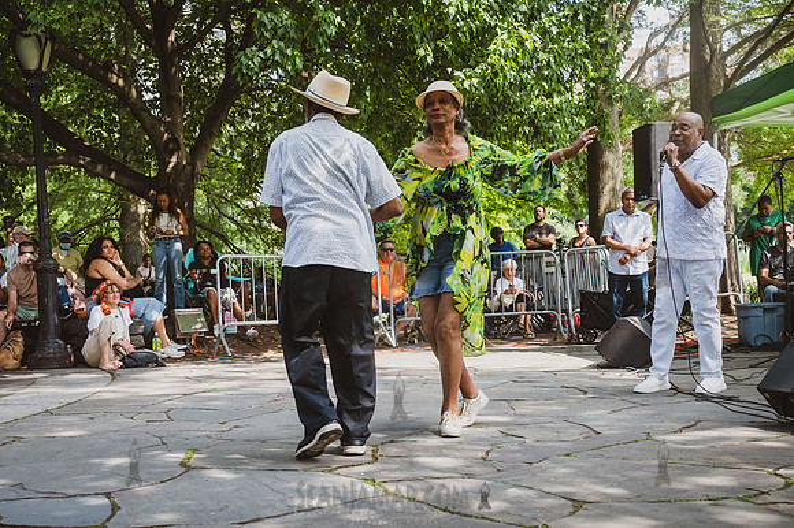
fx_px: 939
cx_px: 382
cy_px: 316
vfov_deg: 31.4
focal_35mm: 43
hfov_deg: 45.8
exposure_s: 1/1000
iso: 640
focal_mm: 35
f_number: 4
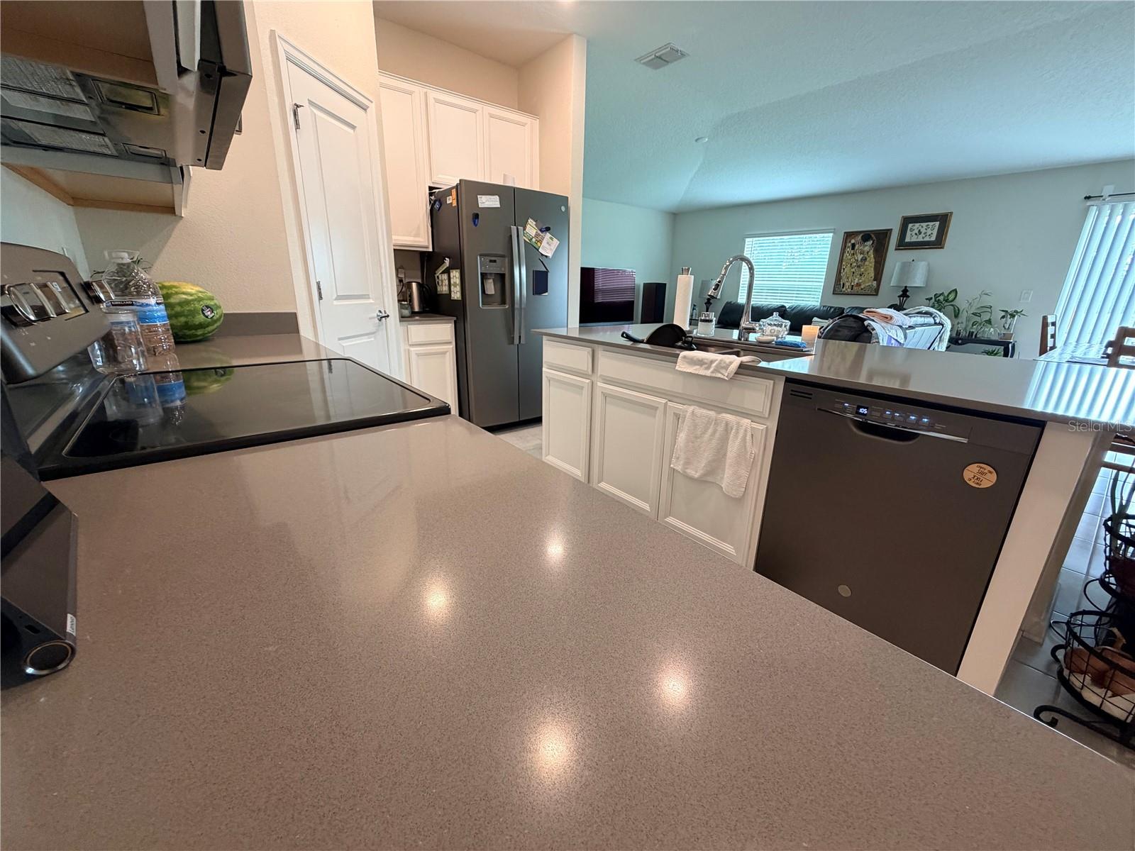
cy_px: 426
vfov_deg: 85.7
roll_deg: -1.2
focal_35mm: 14
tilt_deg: -16.9
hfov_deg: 102.1
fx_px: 459
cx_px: 568
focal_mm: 2.22
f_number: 2.2
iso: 250
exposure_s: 1/60
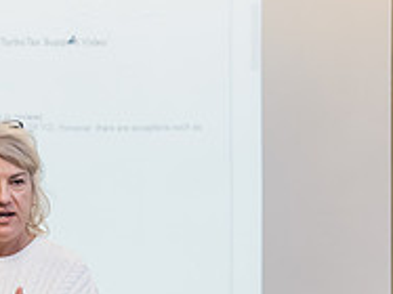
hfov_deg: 4.7
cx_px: 2
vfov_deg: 3.5
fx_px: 4743
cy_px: 350
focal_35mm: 418
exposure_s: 1/200
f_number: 3.2
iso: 1600
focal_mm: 140
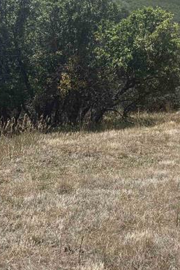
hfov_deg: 17.8
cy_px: 22
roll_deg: -3.7
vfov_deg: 29.1
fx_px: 495
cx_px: 292
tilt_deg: +8.4
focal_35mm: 66
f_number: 1.78
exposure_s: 1/4167
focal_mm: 6.76
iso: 80
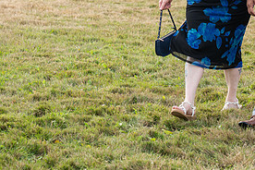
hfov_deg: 10.9
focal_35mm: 187
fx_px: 1324
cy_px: -8
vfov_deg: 7.3
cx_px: 232
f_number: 4.5
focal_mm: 89
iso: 400
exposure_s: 1/640
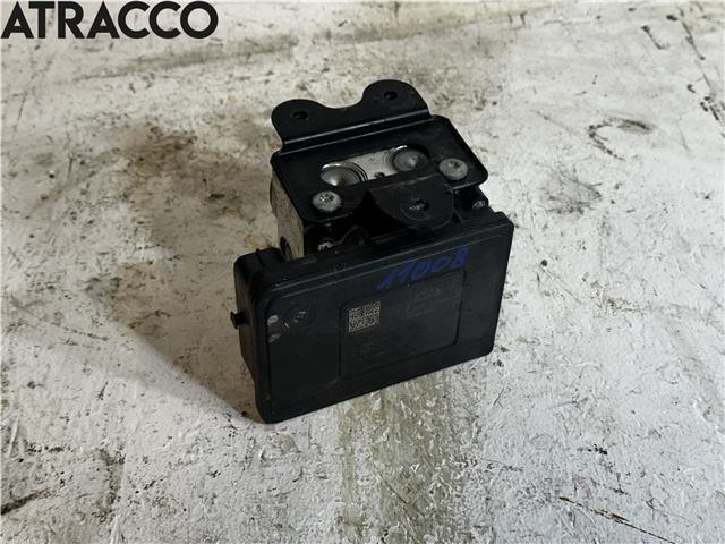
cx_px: 362
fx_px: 1005
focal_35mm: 48
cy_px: 272
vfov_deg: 30.3
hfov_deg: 39.7
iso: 64
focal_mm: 6.86
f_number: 1.78
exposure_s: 1/100
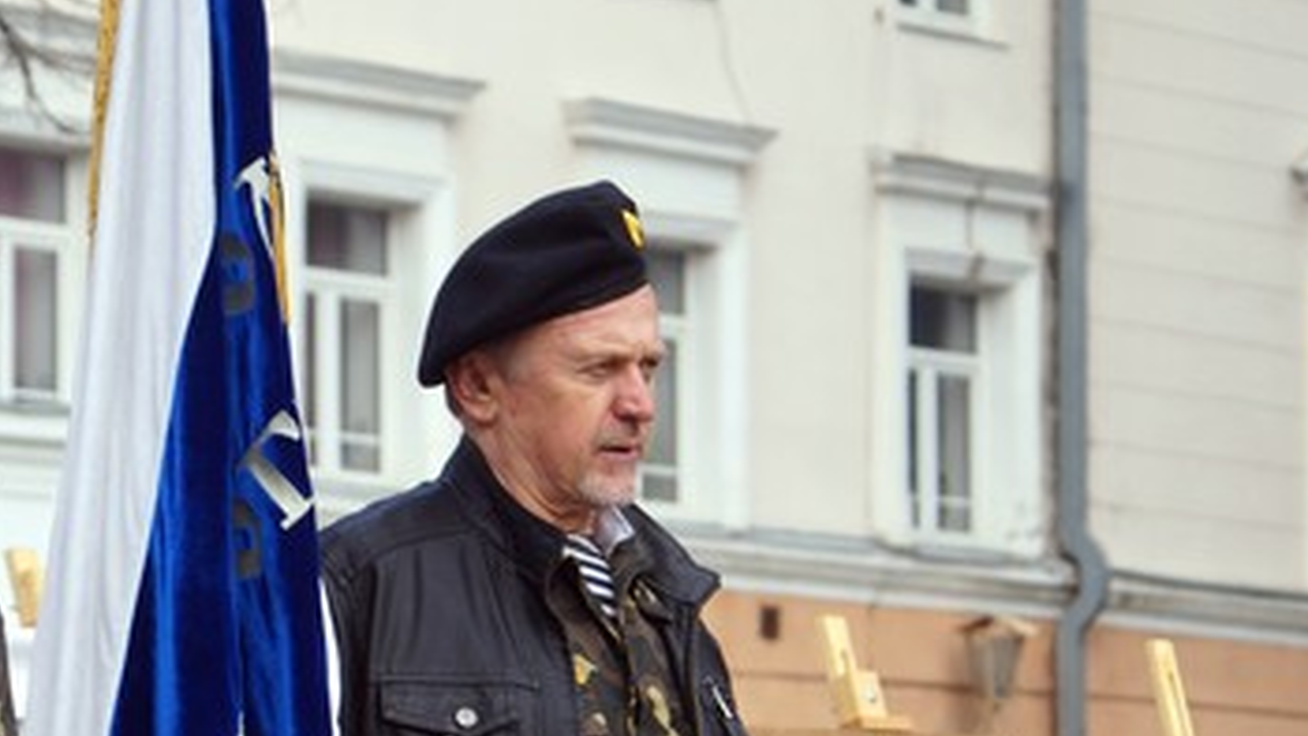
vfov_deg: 7.7
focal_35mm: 157
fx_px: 5446
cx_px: 389
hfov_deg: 13.7
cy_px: 730
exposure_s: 1/160
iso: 100
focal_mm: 50
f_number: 6.3
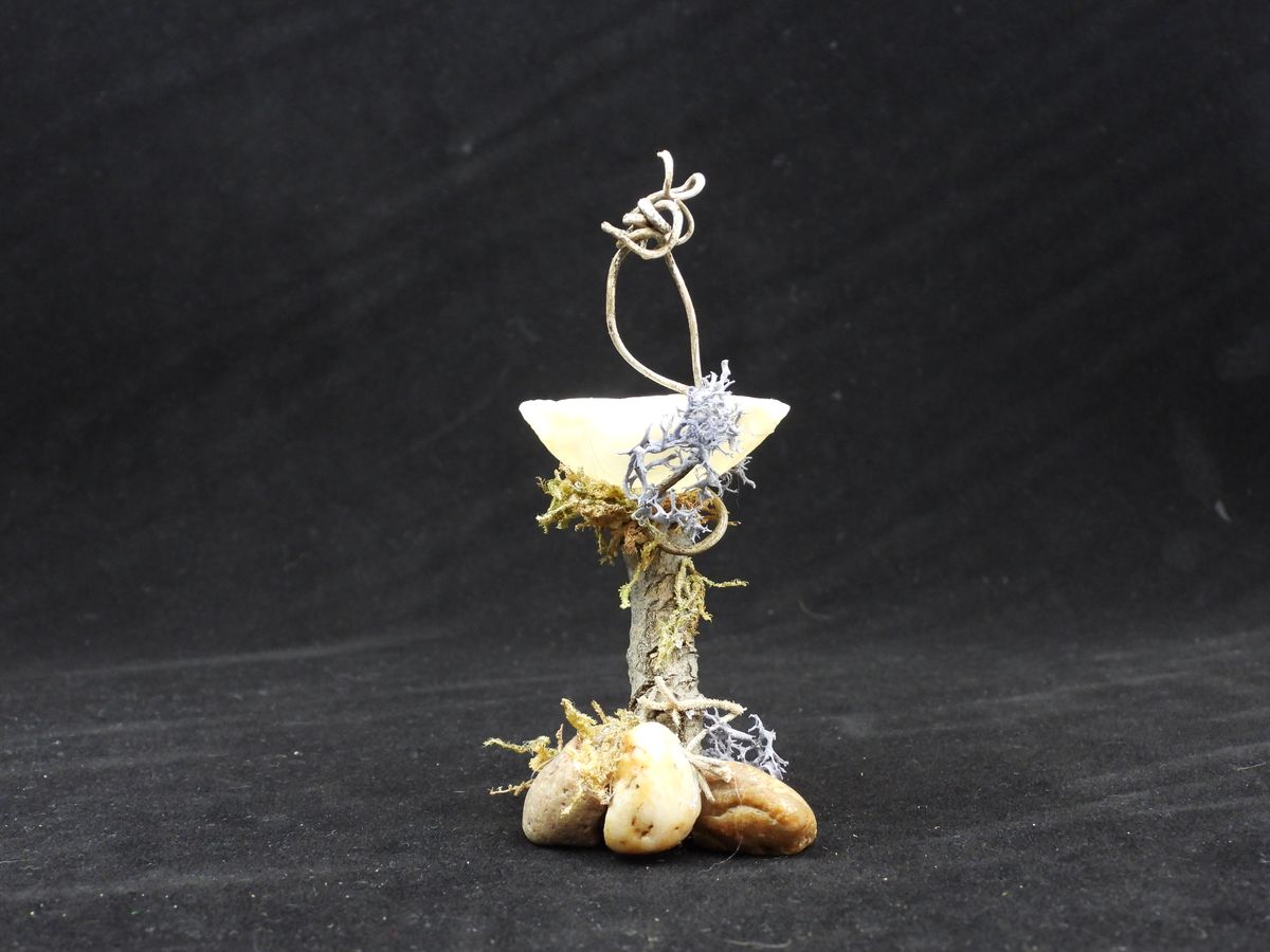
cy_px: 476
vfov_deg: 32.9
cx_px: 635
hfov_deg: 42.9
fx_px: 1614
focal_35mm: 44
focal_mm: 7.9
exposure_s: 1/15
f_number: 3.2
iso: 400
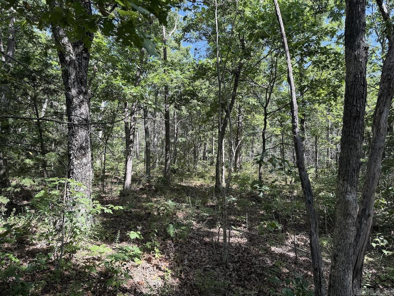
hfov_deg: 71.6
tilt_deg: +3.7
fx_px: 273
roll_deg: -1.2
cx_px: 197
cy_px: 148
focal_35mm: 24
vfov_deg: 56.8
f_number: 1.78
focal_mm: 6.76
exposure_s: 1/559
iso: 80
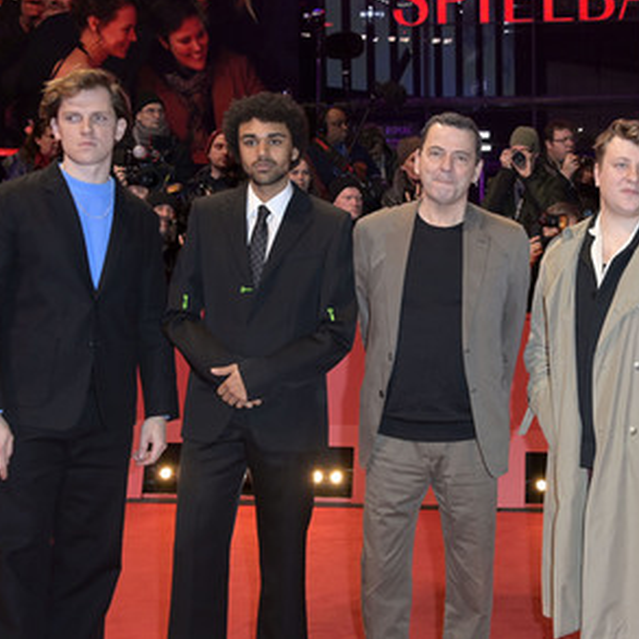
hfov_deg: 35.6
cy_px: 316
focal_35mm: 47
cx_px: 442
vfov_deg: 36.1
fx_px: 982
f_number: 5.6
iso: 1600
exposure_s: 1/250
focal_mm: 36
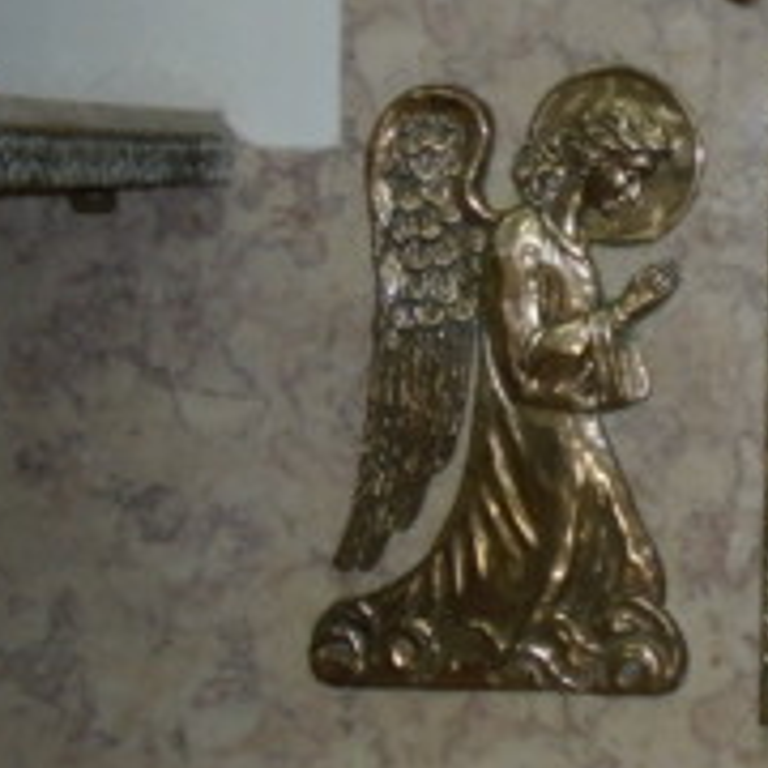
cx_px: 1007
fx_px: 1606
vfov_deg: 26.8
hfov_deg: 23.6
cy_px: 279
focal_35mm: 64
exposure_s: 1/30
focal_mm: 4.6
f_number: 3.2
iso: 200
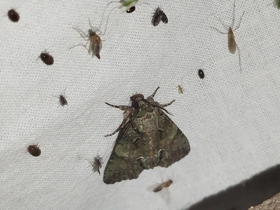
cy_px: 105
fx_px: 679
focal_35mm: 84
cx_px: 140
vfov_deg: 17.6
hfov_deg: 23.3
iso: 125
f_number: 1.7
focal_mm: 5.31
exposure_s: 1/50
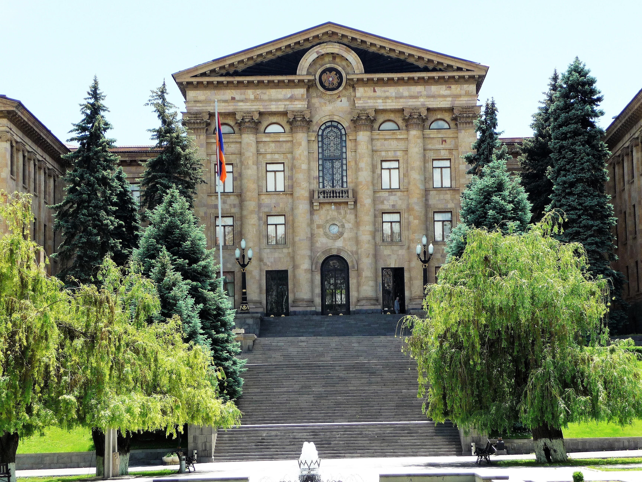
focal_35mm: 77
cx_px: 321
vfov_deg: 19.1
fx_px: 1428
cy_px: 241
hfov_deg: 25.3
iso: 100
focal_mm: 13.1
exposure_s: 1/250
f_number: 4.6
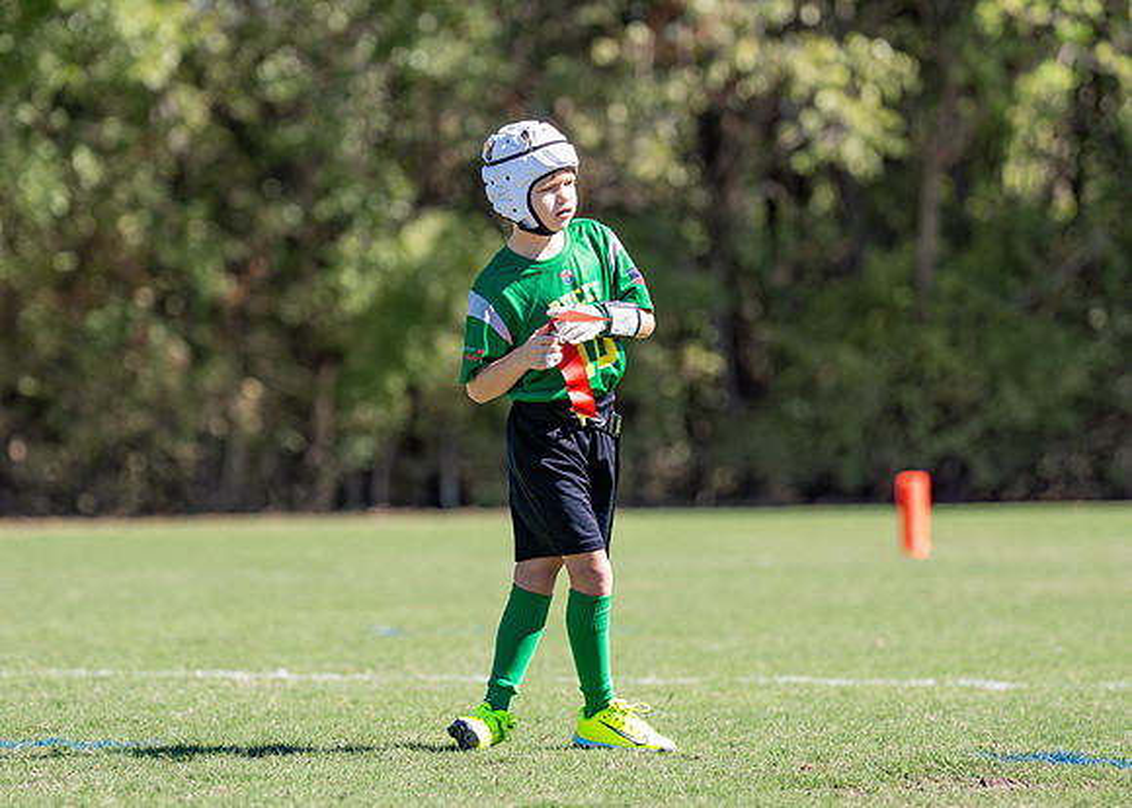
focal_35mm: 230
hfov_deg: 8.7
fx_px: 7398
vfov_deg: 6.3
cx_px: 493
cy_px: 373
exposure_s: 1/2000
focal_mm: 146
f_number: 2.8
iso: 200
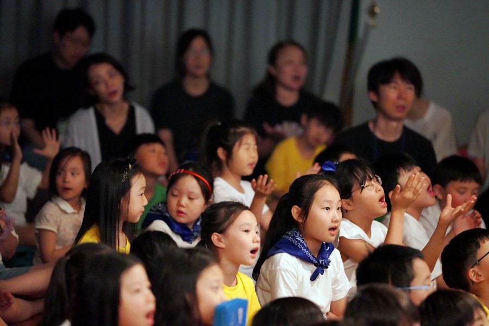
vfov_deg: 6.9
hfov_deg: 10.3
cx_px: 244
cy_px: 163
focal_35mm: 200
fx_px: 2716
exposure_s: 1/160
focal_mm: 200
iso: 12800
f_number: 2.8
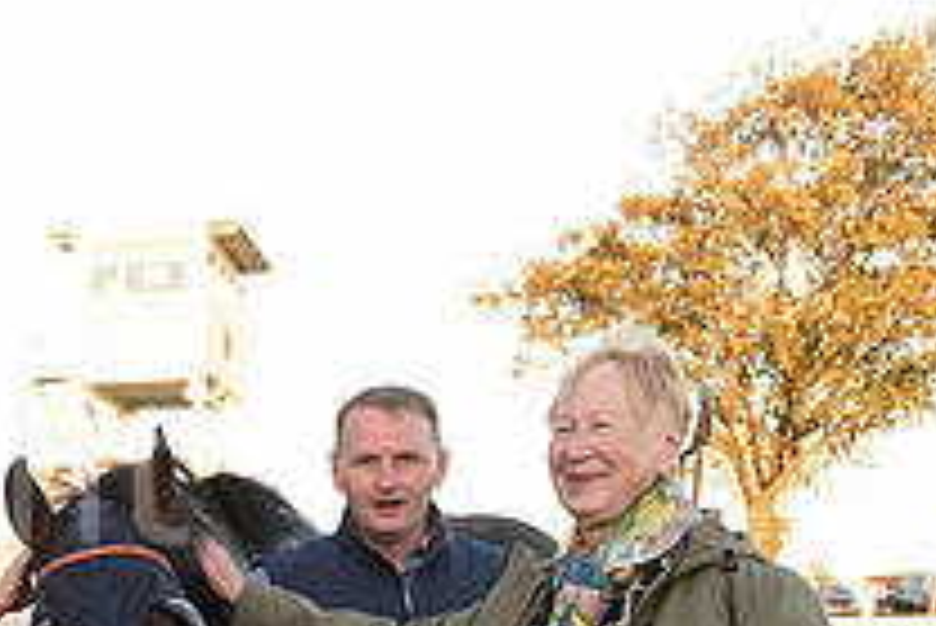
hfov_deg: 27.5
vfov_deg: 19.1
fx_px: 1743
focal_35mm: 67
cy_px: 763
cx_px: -90
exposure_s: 1/250
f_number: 3.5
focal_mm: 24
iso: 400
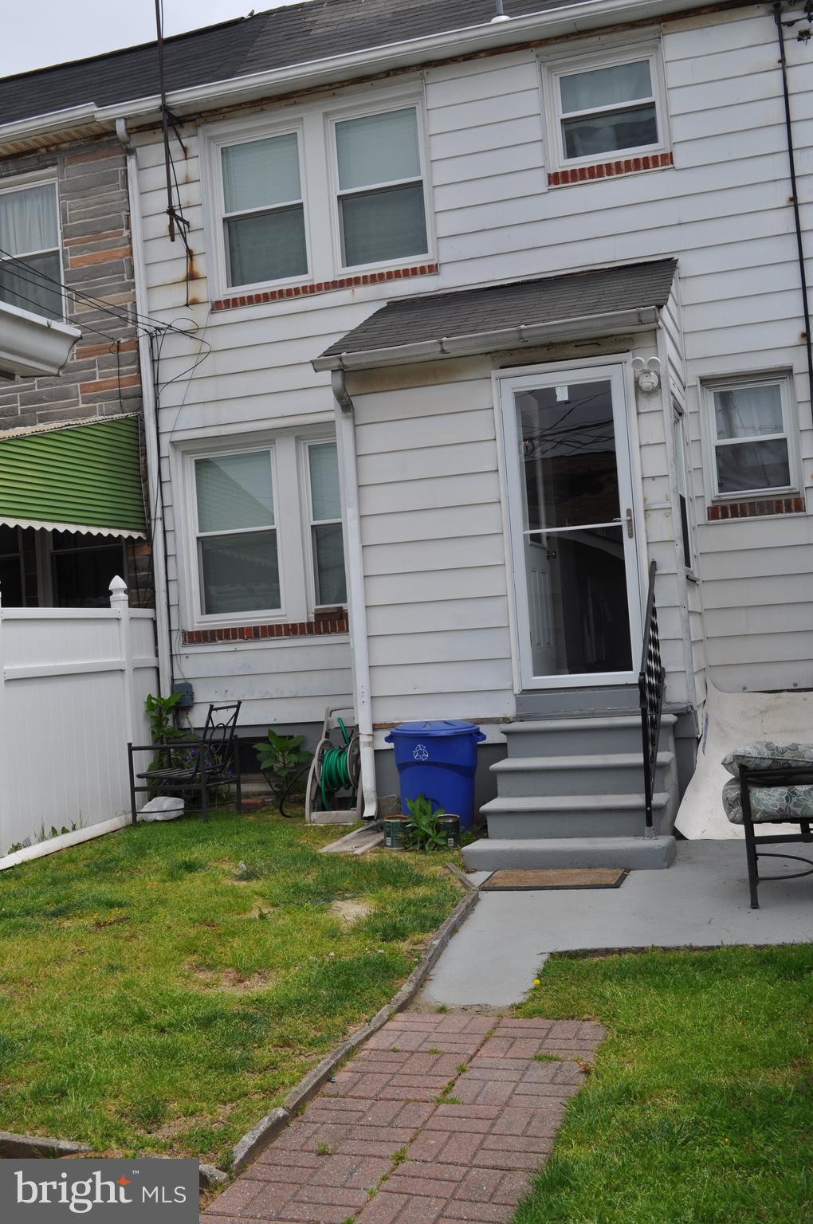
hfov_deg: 36.8
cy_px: 612
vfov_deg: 53.2
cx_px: 406
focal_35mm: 36
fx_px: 1223
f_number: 10
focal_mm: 24
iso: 200
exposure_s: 1/400
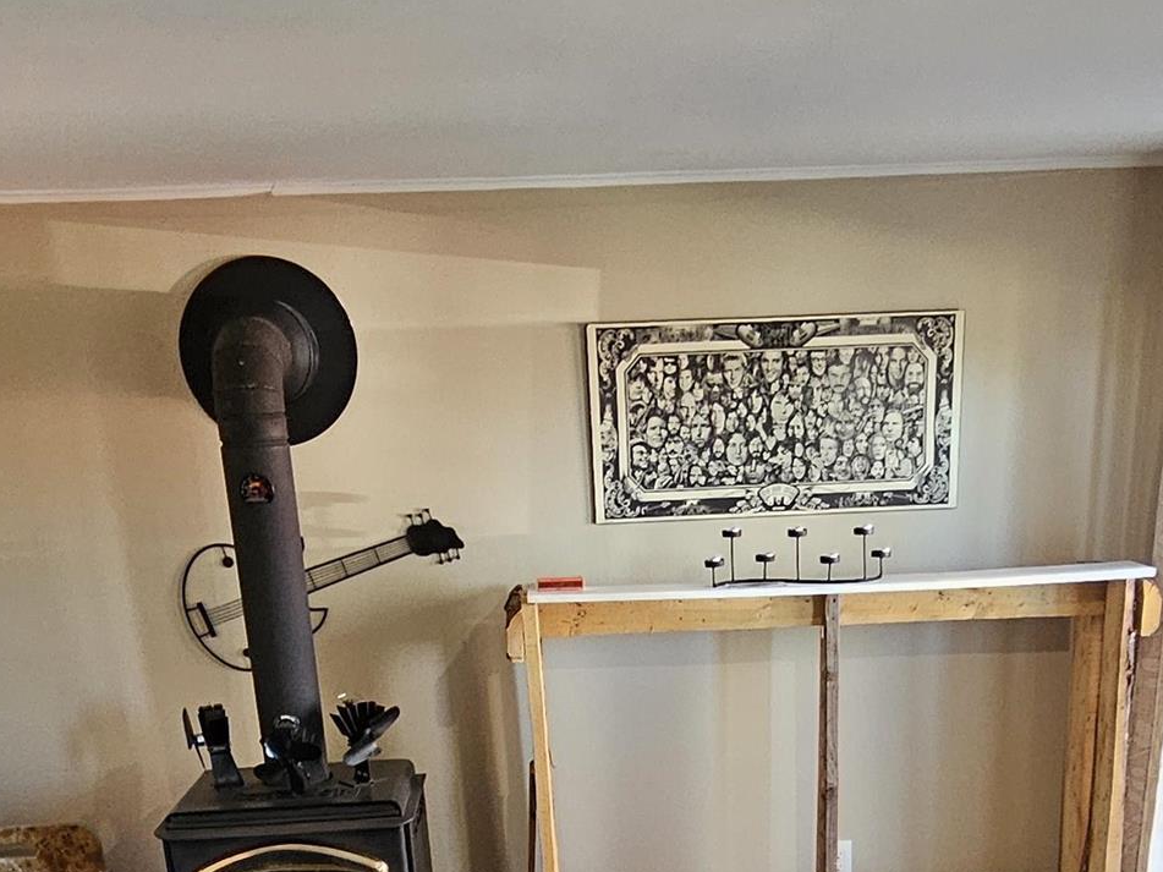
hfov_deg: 44.7
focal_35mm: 42
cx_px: 674
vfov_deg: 29.4
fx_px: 1411
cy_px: 1054
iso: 400
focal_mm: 2.2
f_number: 2.2
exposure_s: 1/60
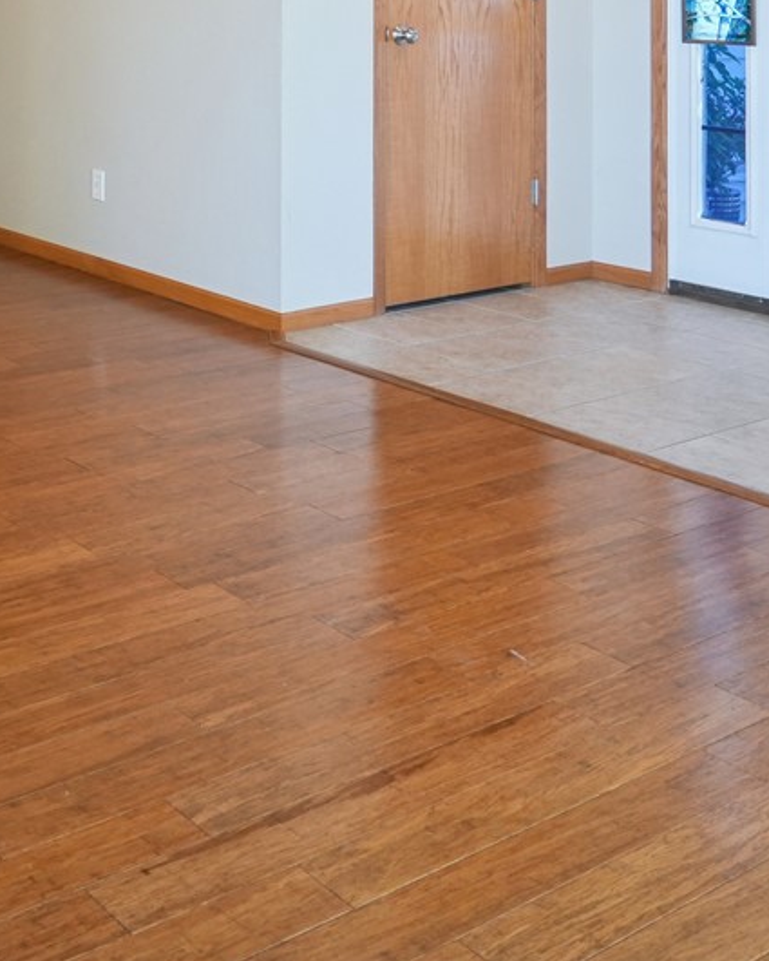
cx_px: -124
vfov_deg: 34.3
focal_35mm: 48
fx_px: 1365
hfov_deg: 28.0
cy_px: -55
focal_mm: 16
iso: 400
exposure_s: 1/5
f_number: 10
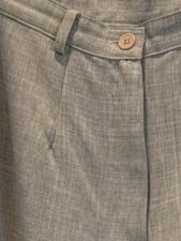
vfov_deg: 6.9
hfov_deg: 5.4
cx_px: 214
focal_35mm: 273
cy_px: 554
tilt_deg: -5.3
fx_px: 1901
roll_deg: -0.6
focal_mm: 6.76
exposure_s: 1/331
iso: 80
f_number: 1.78
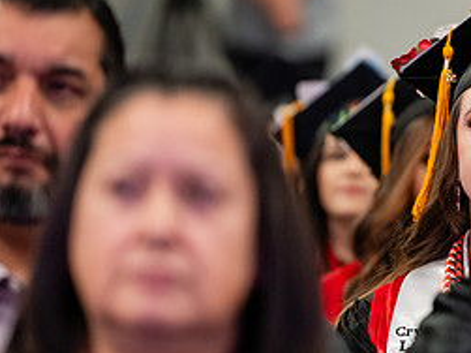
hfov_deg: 4.9
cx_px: 510
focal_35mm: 400
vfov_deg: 3.7
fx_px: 5440
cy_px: 195
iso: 2000
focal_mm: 180
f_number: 2.8
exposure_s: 1/160
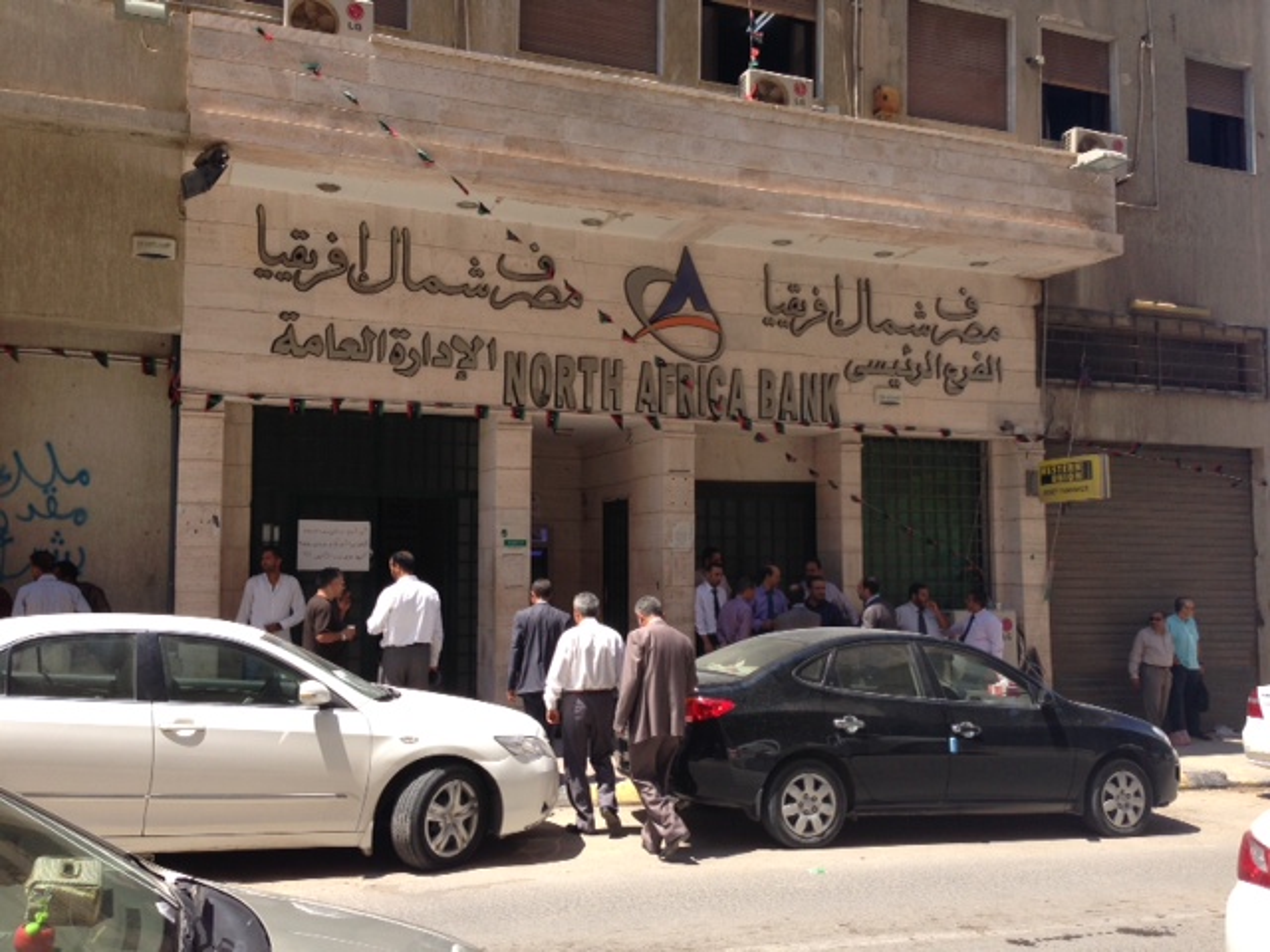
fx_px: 1211
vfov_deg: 42.9
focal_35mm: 33
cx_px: 635
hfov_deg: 55.4
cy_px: 476
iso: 50
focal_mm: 4.13
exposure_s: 1/753
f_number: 2.4
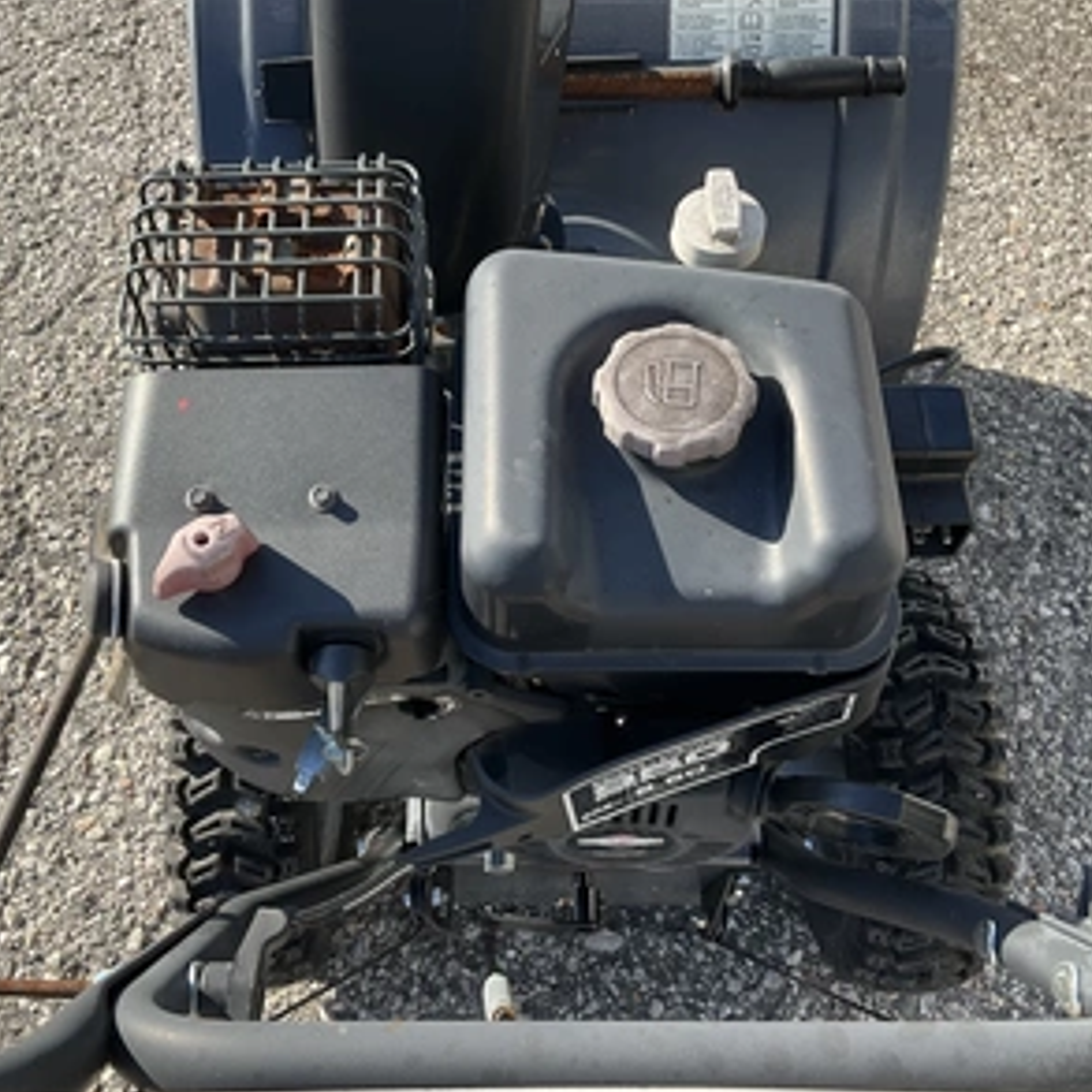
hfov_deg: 47.2
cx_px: 499
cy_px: 555
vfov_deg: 47.2
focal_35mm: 35
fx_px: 1249
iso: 25
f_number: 1.8
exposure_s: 1/514
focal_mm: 3
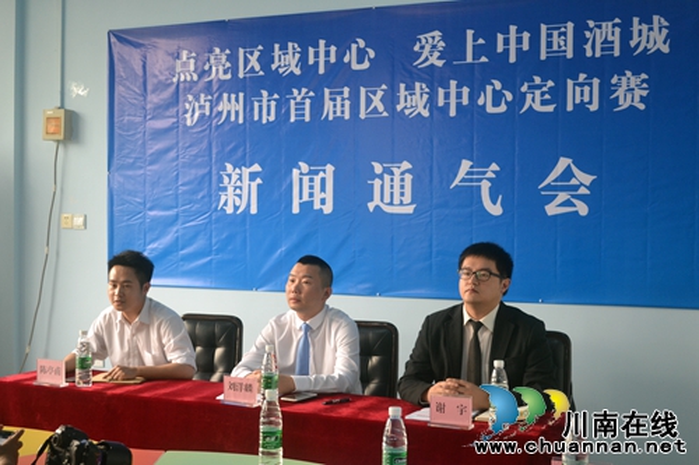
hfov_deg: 41.1
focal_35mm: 48
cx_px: 350
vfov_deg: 28.1
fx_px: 932
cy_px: 232
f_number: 4.8
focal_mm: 32
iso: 800
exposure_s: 1/40
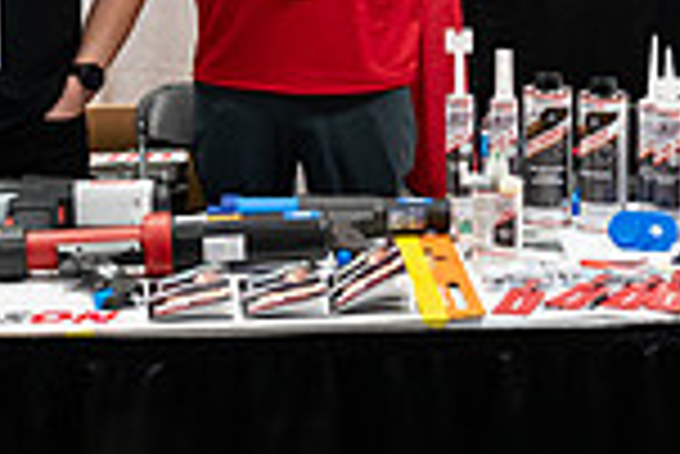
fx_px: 2004
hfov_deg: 19.3
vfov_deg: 12.7
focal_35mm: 106
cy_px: -69
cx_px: 378
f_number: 3.2
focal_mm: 26
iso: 3200
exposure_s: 1/200
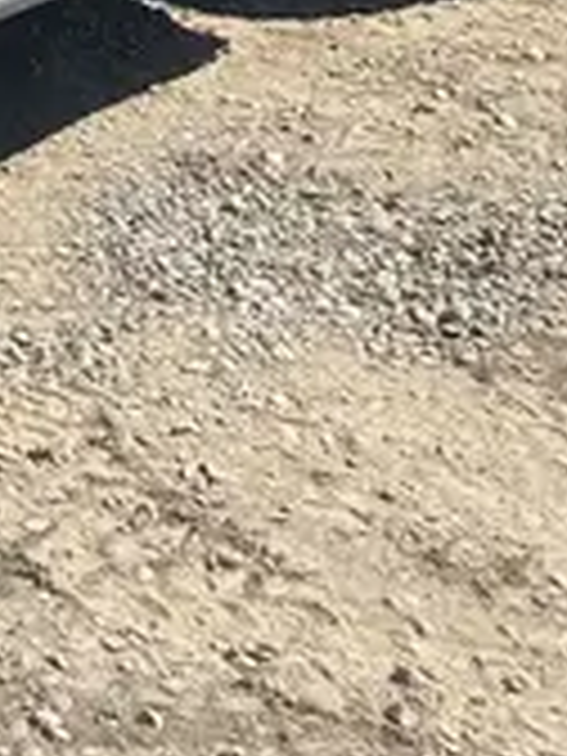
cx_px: -572
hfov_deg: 11.0
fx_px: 2664
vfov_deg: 14.8
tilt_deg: -7.8
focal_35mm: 122
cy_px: -434
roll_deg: -1.6
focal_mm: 3.99
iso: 32
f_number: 1.8
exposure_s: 1/1799
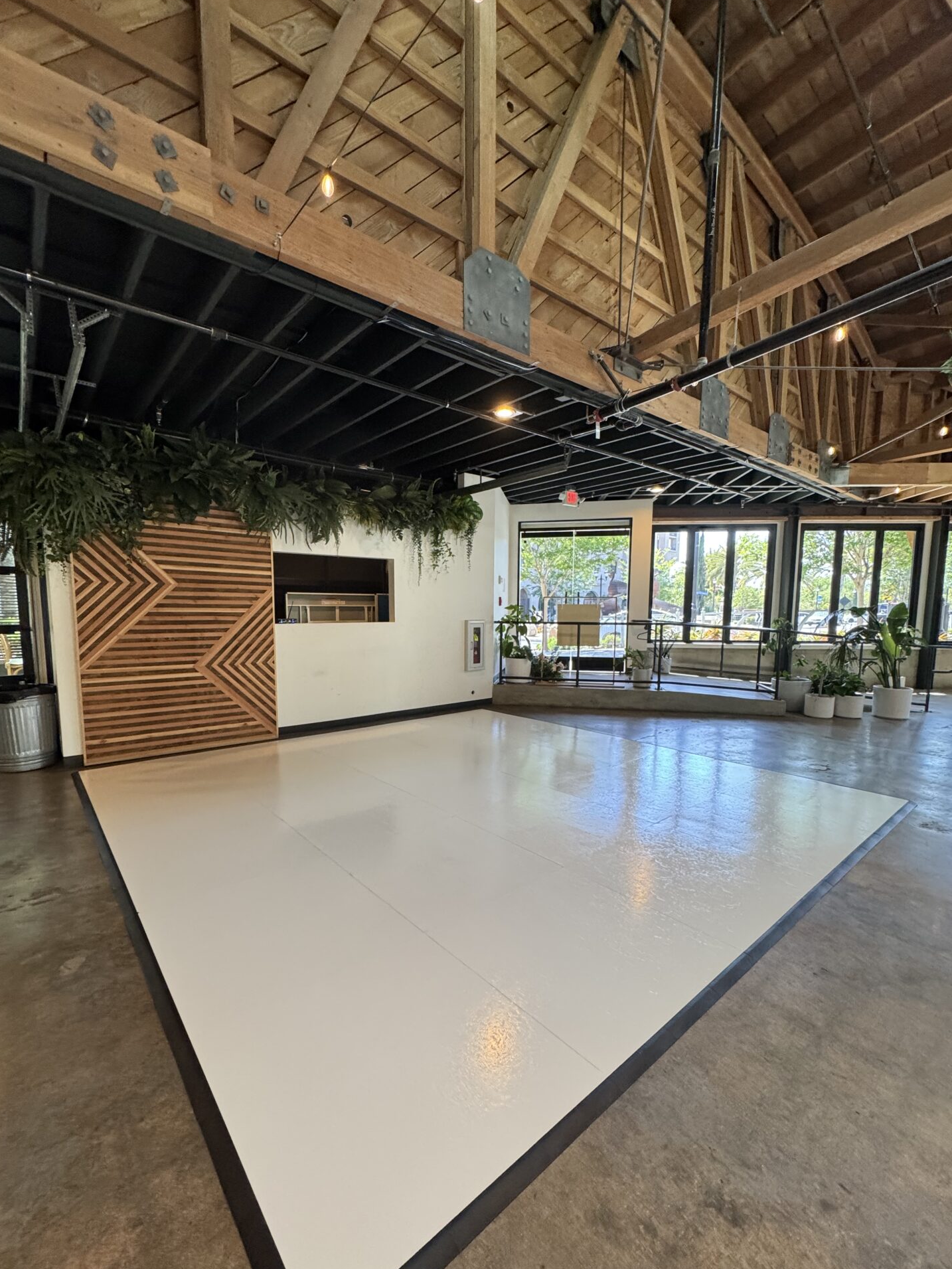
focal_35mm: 15
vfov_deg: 98.1
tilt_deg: -7.1
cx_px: 453
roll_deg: +0.7
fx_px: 550
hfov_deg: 81.7
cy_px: 670
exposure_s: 1/120
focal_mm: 2.22
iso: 250
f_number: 2.2
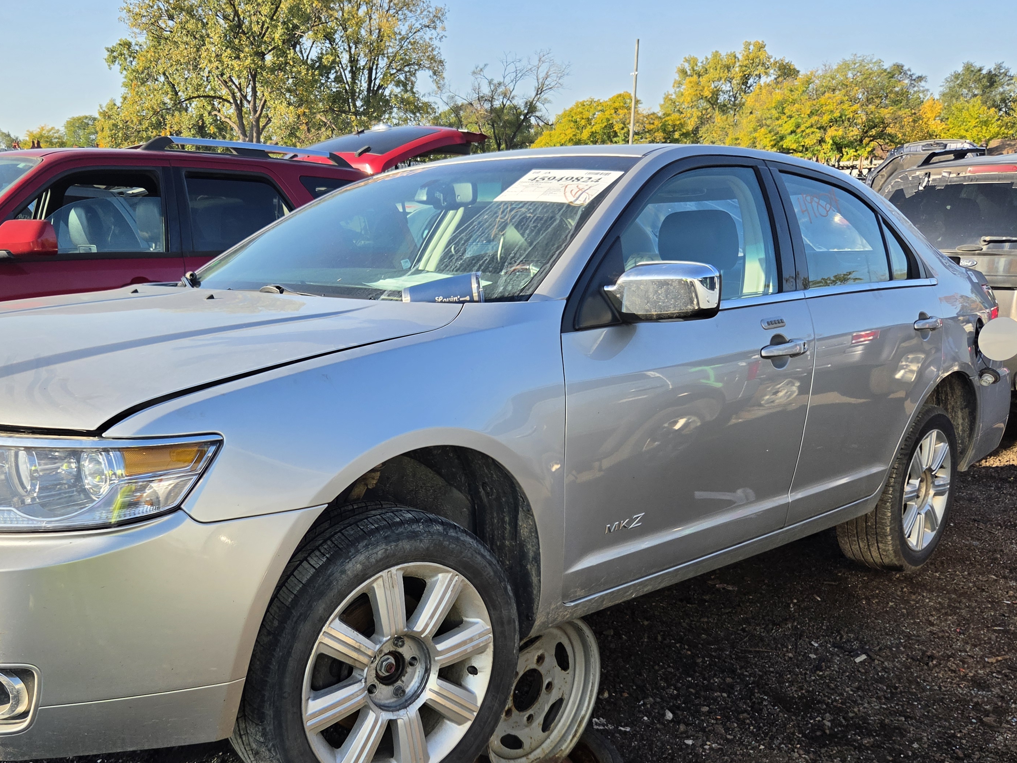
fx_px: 970
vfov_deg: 42.6
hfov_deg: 54.8
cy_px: 482
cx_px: 389
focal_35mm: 33
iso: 80
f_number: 1.8
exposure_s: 1/2558
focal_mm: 5.4
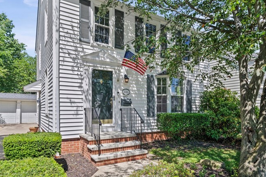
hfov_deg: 76.1
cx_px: 130
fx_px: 170
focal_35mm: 23
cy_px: 110
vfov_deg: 54.5
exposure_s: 1/160
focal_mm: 14
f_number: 9
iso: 250
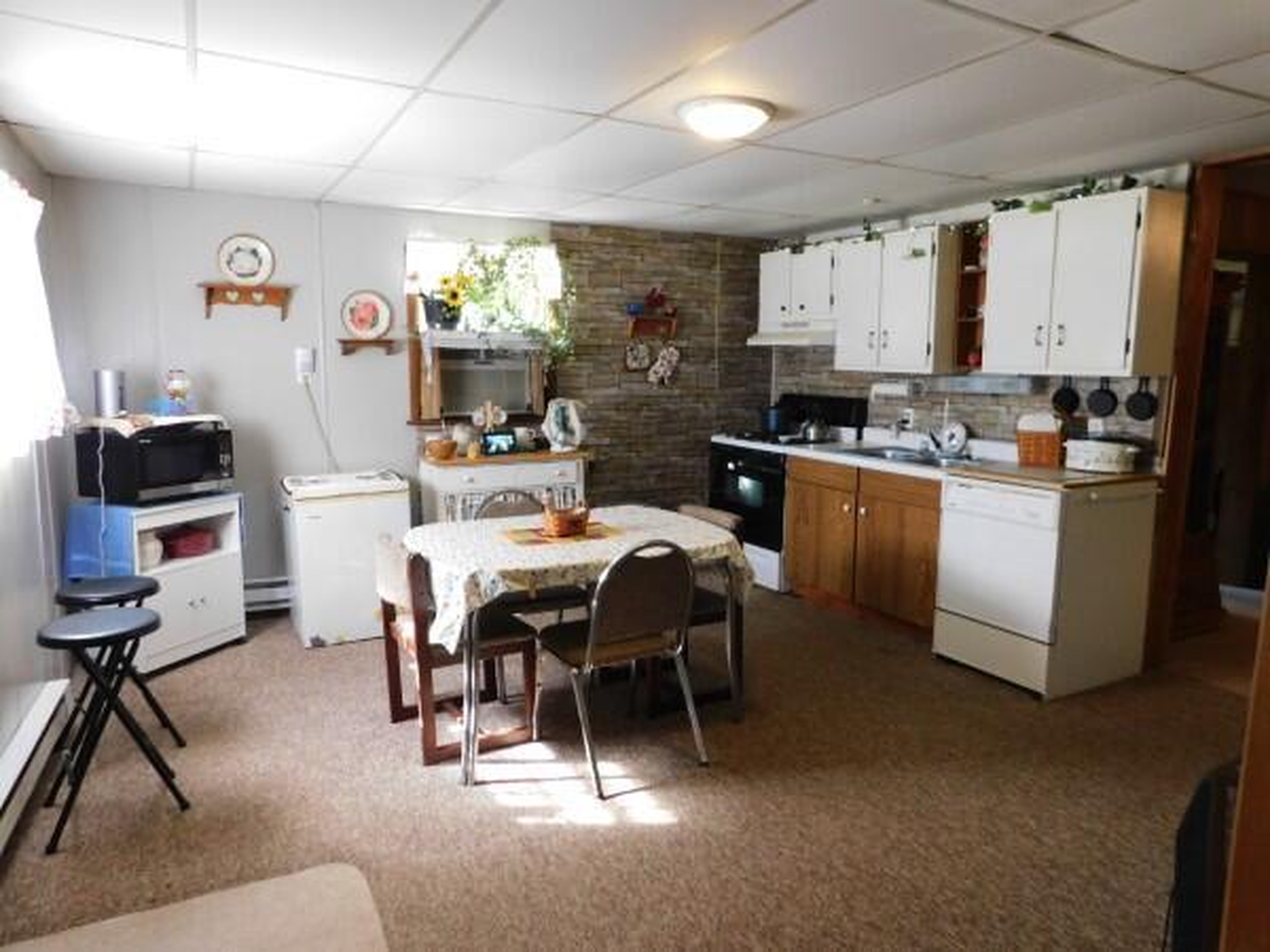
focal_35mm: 23
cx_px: 635
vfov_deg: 58.9
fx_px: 844
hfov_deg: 73.9
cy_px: 476
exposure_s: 1/30
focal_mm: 4
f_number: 3
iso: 400
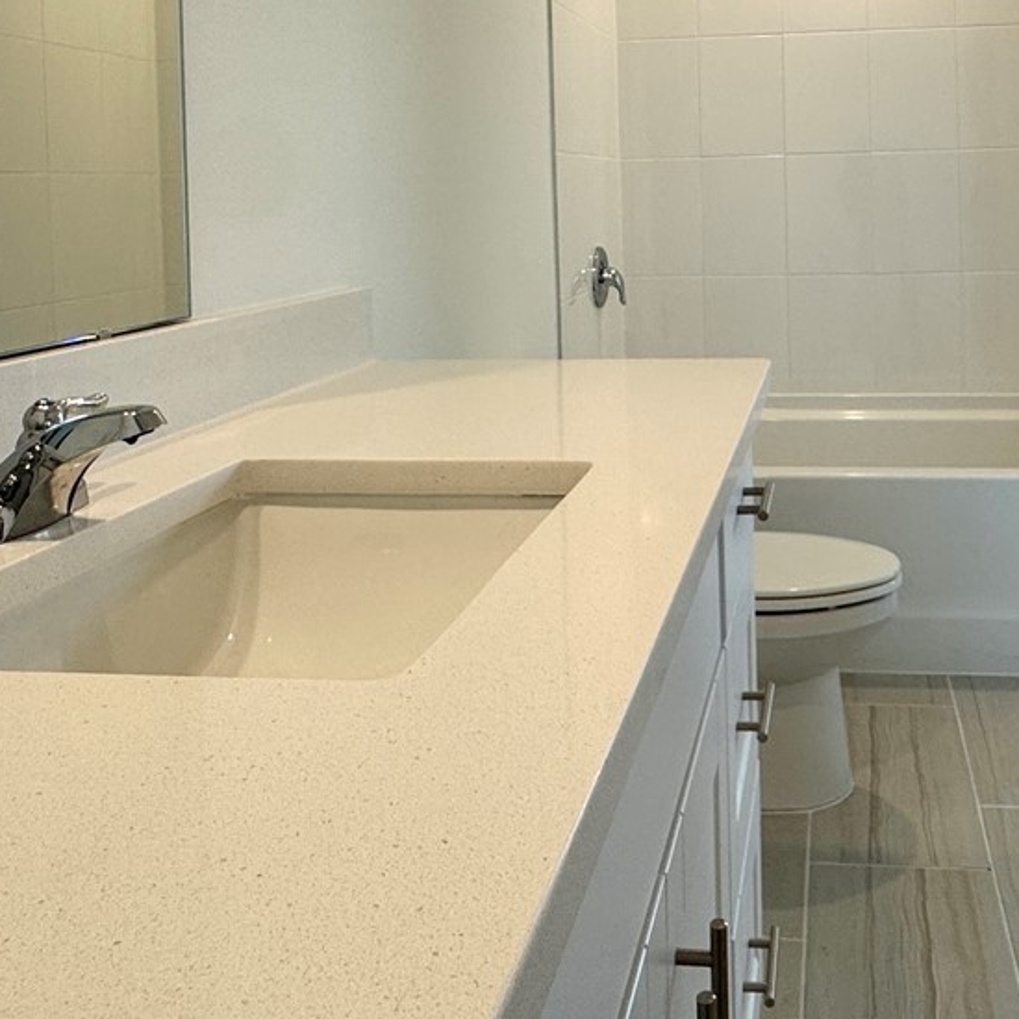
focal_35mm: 36
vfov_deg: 43.9
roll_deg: +0.8
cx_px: 687
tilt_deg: -0.8
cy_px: 204
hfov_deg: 45.3
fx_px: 1199
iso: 80
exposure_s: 1/120
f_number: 2.2
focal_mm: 2.22
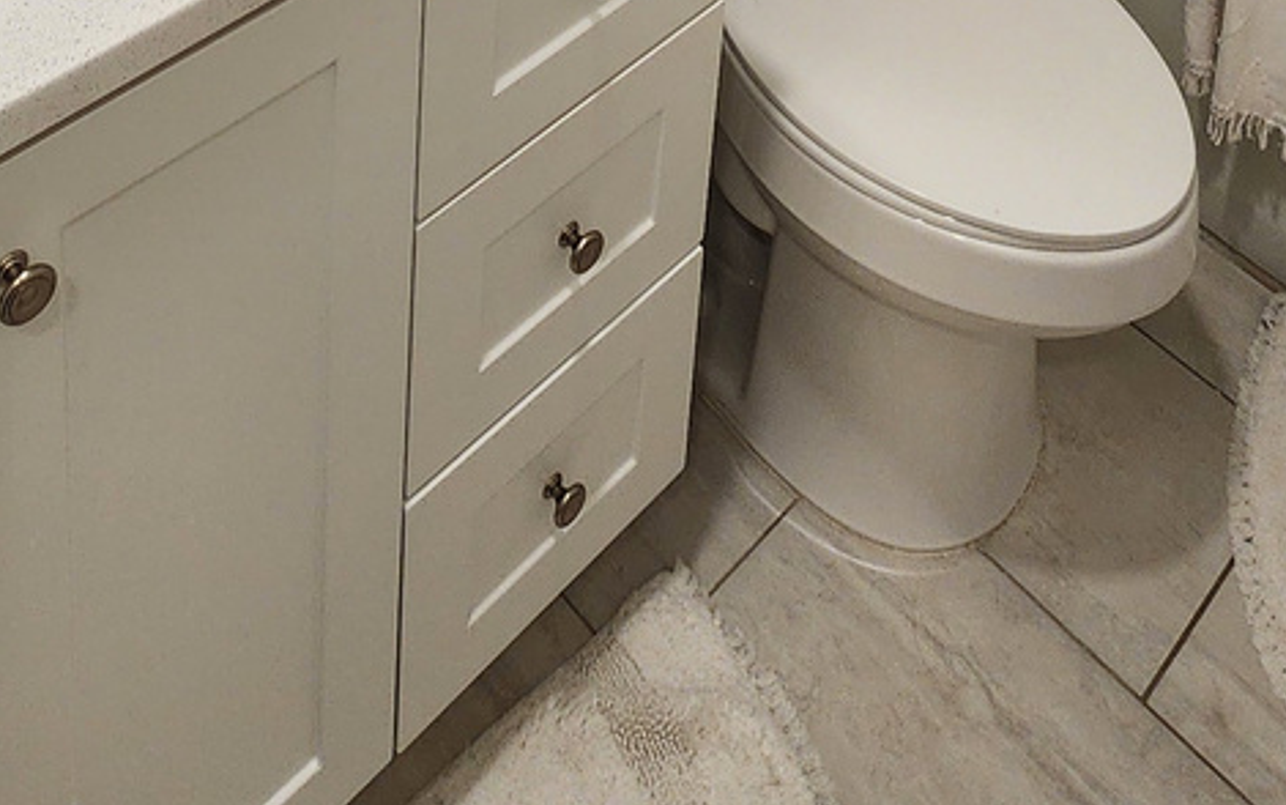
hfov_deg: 44.3
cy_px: -895
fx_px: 1578
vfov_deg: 17.6
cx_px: 676
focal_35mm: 45
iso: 160
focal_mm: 2.2
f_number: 2.2
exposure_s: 1/60
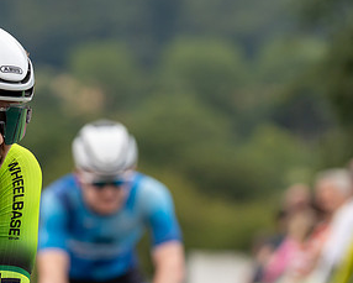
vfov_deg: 3.9
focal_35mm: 400
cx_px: -59
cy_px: 124
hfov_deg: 4.8
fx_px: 4180
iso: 640
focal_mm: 144
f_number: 3.5
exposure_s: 1/1000
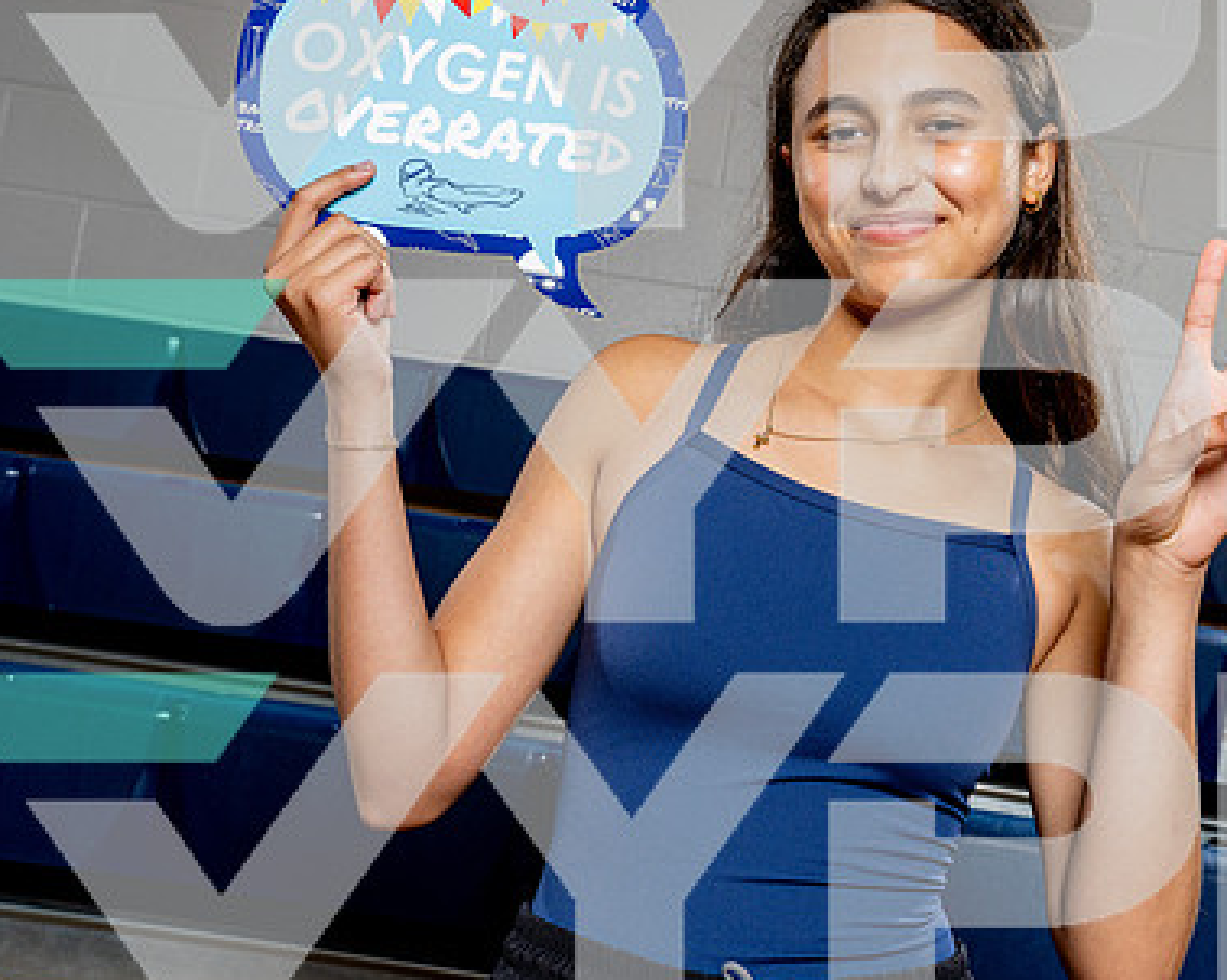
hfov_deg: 30.4
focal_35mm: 62
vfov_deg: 24.6
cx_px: 776
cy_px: 453
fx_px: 2250
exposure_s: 1/250
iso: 320
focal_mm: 43
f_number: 8
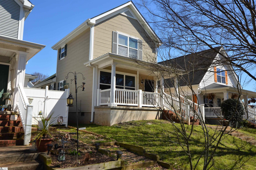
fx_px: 202
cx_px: 128
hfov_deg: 64.7
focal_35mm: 28
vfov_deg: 45.5
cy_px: 85
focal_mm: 19
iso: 100
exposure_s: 1/250
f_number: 9
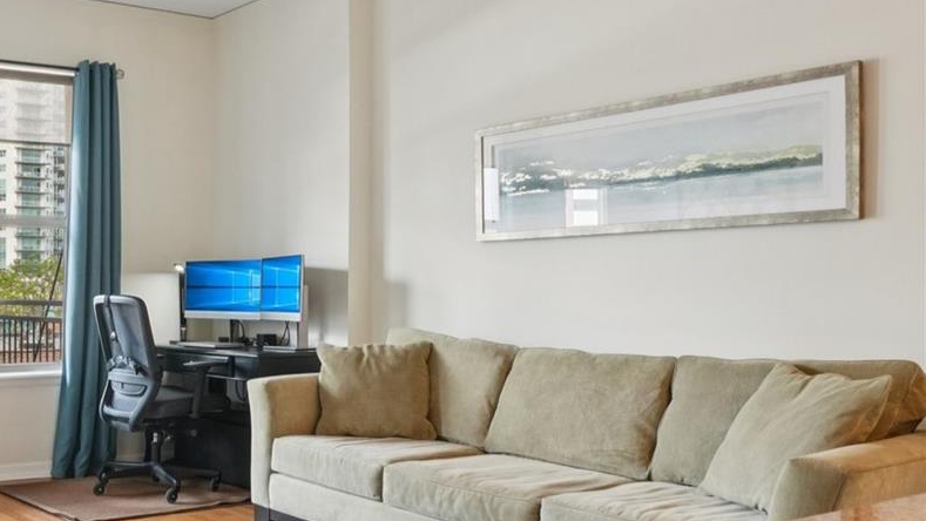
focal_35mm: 35
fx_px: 861
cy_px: 276
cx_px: -12
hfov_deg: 46.7
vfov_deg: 33.7
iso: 320
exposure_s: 1/30
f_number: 8
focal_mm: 11
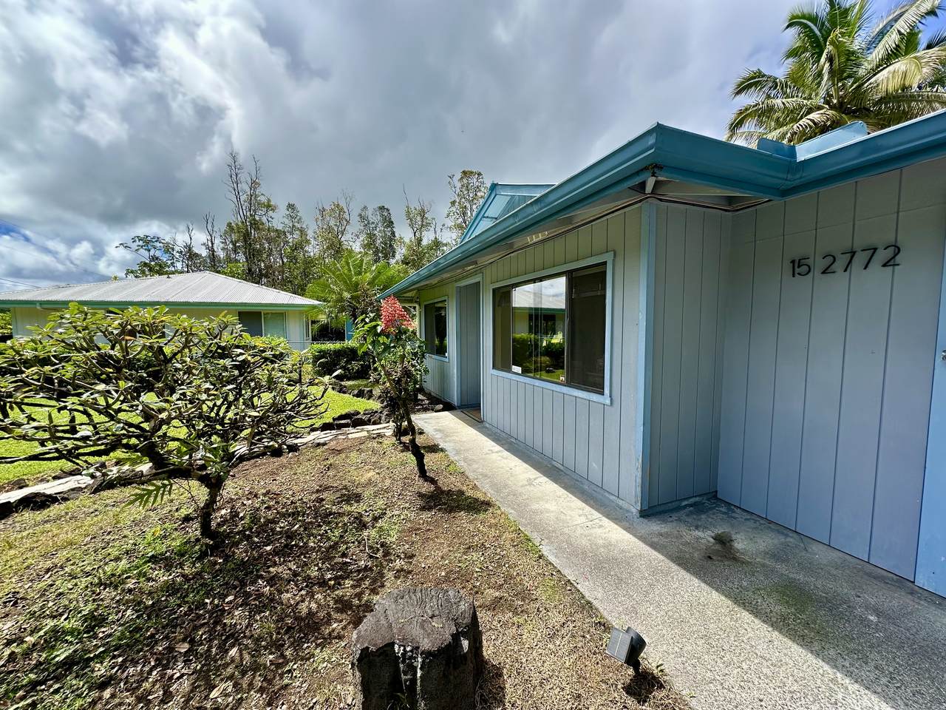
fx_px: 383
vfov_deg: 85.7
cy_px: 355
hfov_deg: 102.1
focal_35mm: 14
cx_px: 473
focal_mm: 2.22
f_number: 2.2
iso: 40
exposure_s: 1/875
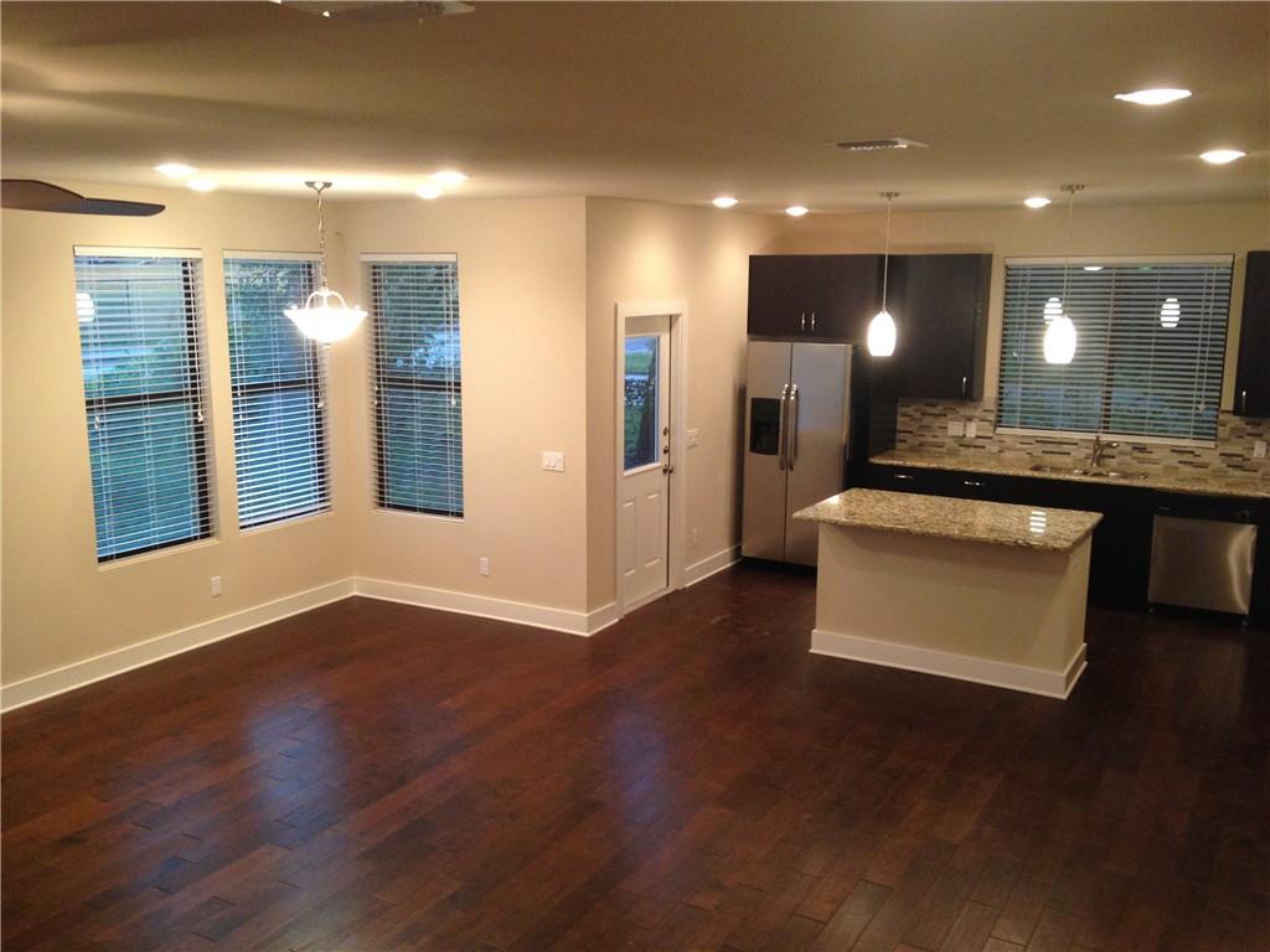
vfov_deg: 42.9
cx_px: 635
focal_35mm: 33
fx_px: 1211
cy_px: 476
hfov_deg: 55.4
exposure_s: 1/20
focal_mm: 4.12
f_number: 2.4
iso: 125
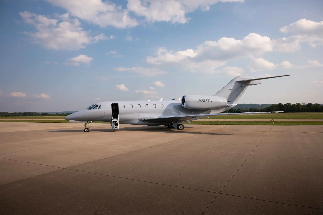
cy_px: 108
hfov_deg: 73.7
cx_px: 162
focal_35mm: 24
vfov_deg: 53.1
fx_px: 215
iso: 100
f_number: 5.6
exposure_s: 1/500
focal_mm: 24
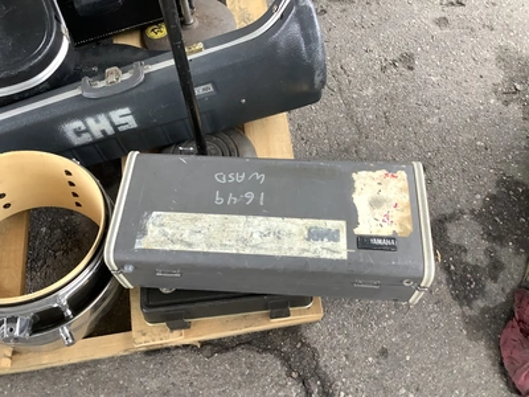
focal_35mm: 31
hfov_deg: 58.4
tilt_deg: -66.5
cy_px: 198
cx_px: 264
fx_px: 474
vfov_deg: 45.4
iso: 125
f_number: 2.4
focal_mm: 3.3
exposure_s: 1/60
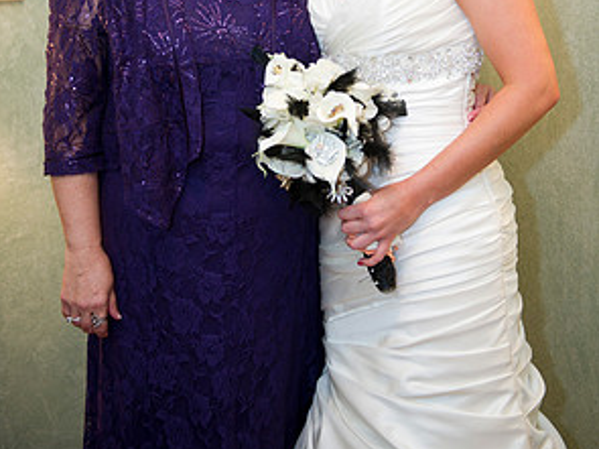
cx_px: 297
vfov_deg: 21.7
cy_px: 41
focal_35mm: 66
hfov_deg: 29.4
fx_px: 1142
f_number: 2.8
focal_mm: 45
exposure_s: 1/100
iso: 800
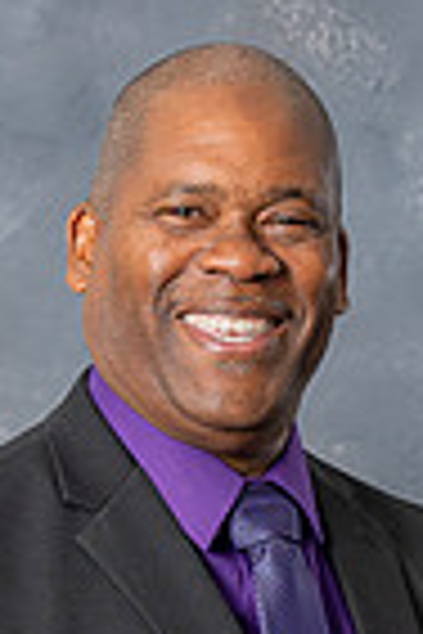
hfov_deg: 5.7
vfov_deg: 8.5
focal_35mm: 239
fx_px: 4212
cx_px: 430
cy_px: 809
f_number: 4
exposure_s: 1/200
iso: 200
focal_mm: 50
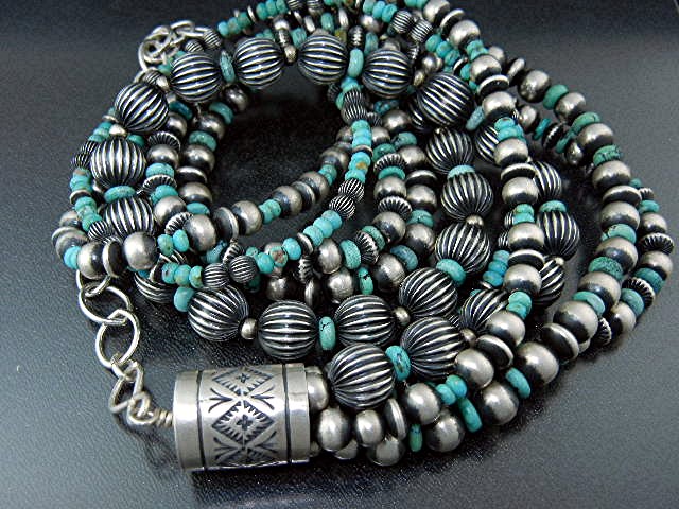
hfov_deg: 47.9
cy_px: 254
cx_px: 340
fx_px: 765
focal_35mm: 39
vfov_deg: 36.8
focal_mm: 7.1
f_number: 3.7
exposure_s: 1/30
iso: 200
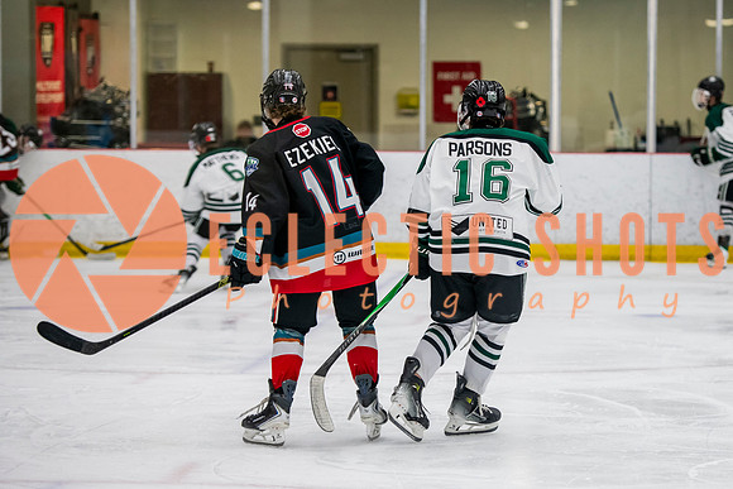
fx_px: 2873
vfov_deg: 9.7
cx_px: 470
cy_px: 244
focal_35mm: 141
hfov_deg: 14.5
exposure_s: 1/640
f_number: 3.2
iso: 2000
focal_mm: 110
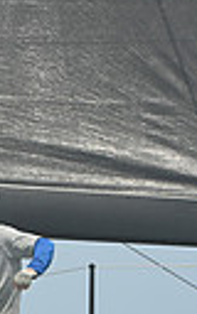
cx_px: -510
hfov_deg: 2.8
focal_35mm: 461
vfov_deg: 4.5
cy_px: 399
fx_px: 3960
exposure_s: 1/1250
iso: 320
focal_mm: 100
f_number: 9
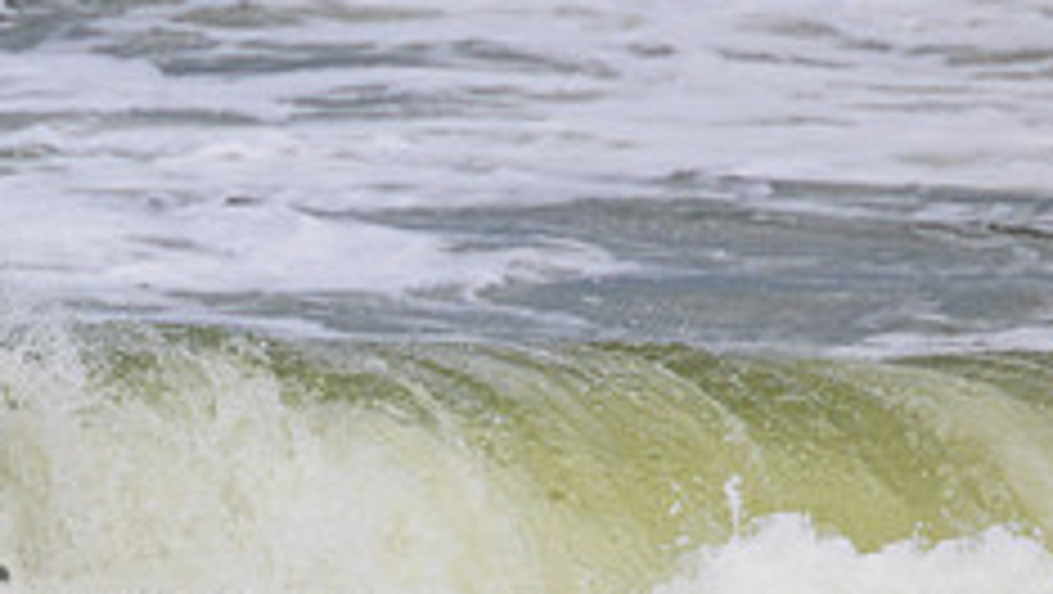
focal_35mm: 2075
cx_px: -58
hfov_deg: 1.0
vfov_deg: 0.6
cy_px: 596
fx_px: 57977
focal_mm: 800
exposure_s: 1/2000
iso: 560
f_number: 11
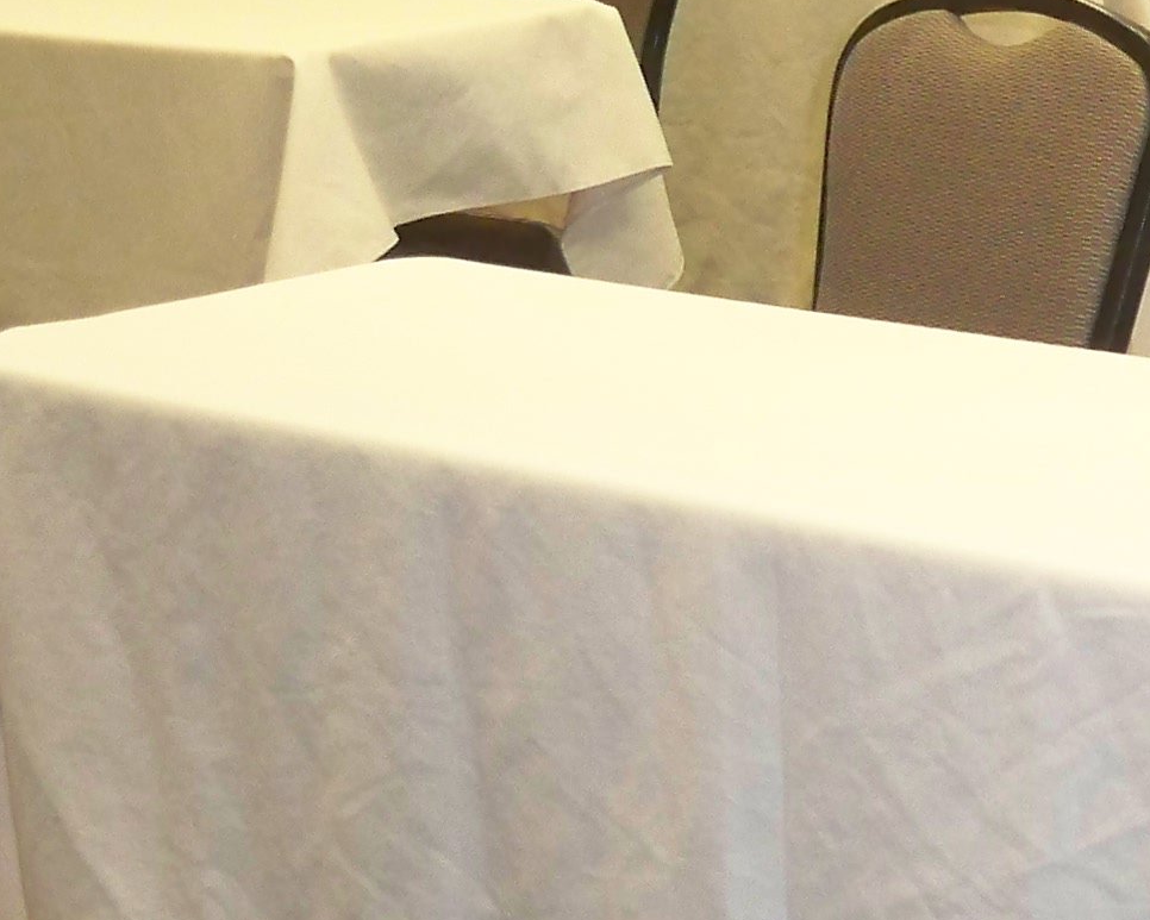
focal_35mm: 129
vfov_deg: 11.8
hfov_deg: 14.2
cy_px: -15
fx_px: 4391
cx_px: 1610
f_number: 3.1
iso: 250
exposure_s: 1/60
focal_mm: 6.3
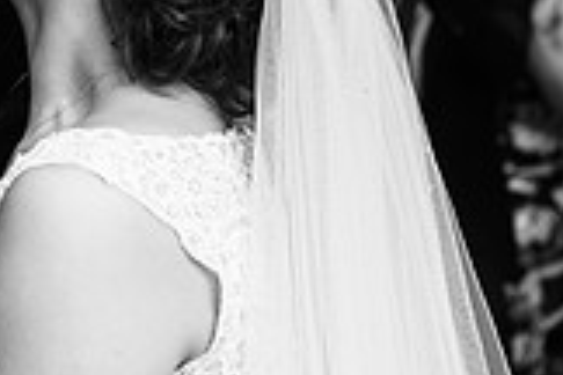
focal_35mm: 125
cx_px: -14
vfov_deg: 10.8
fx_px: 1955
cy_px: -62
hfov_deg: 16.0
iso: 320
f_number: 3.2
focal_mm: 35
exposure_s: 1/100
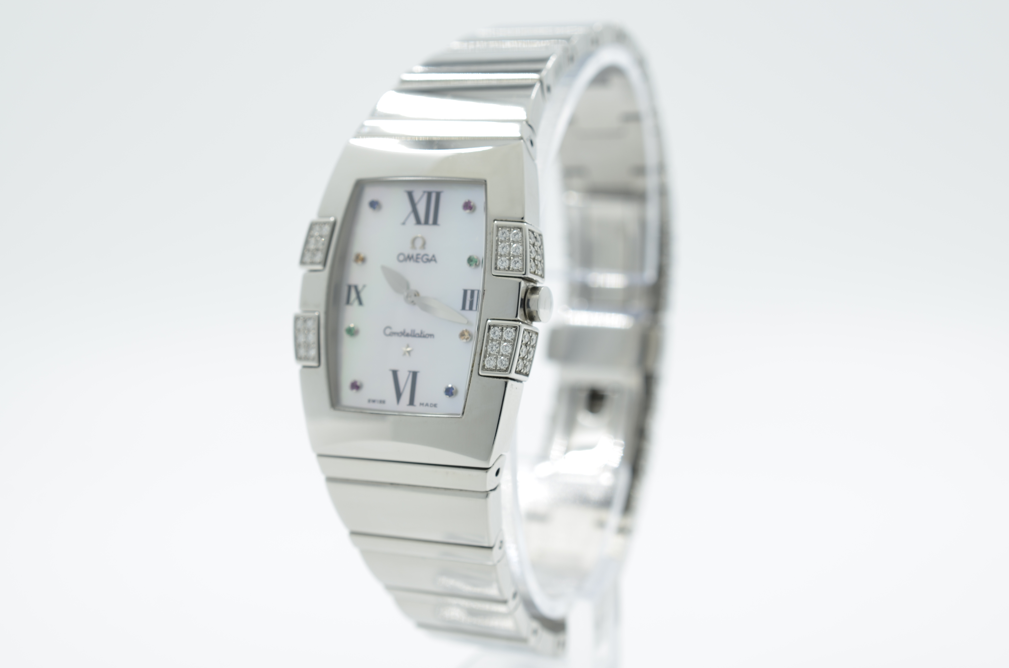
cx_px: 504
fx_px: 1678
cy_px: 334
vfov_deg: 22.5
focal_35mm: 60
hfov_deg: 33.5
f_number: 8
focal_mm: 40
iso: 100
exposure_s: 1/50
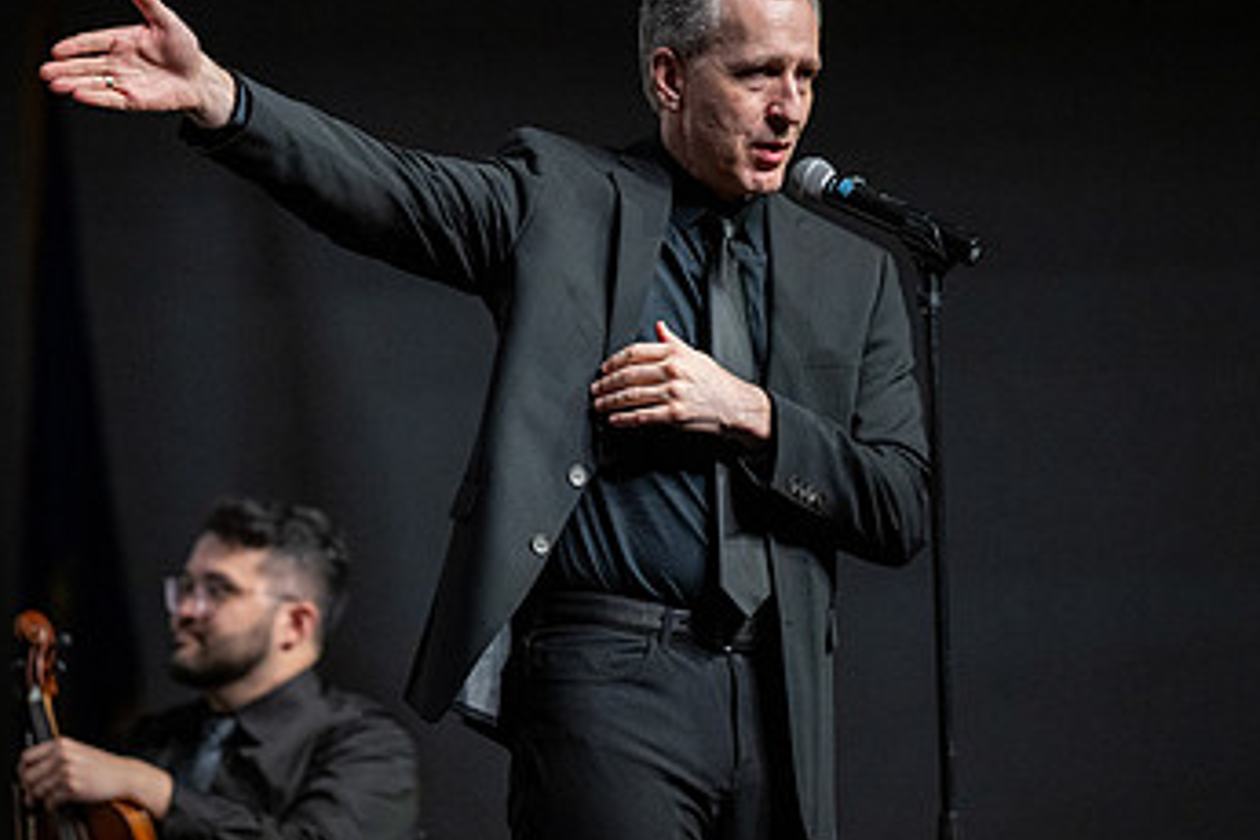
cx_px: 486
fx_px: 11759
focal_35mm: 336
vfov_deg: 4.1
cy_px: 418
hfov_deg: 6.1
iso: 1600
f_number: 2.8
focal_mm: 200
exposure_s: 1/500
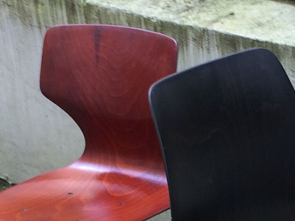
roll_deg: +2.3
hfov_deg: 14.7
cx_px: 324
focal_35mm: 131
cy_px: 294
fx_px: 1116
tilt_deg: -28.3
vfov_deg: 11.0
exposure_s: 1/50
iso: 40
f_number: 2.2
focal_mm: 4.15
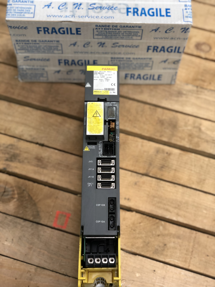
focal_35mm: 52
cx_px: 108
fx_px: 431
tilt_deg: -64.6
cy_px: 144
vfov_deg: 36.8
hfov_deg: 28.0
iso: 100
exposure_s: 1/33
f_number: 2.4
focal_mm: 6
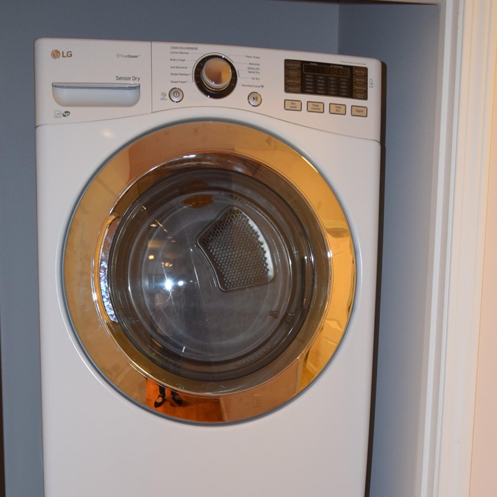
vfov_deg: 29.1
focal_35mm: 55
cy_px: 495
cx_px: 253
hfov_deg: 31.1
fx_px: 893
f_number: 4.5
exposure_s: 1/80
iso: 800
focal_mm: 20
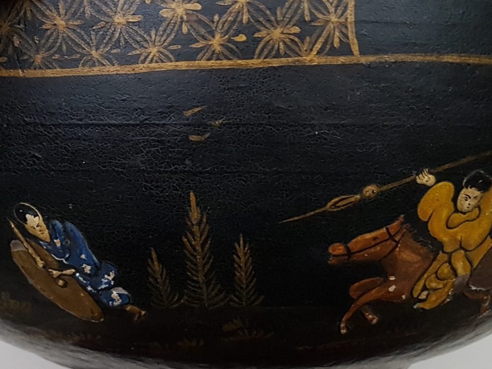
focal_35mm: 26
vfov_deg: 53.1
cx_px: 246
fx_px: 370
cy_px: 184
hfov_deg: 67.3
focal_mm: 4.2
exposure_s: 1/20
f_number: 1.7
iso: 250
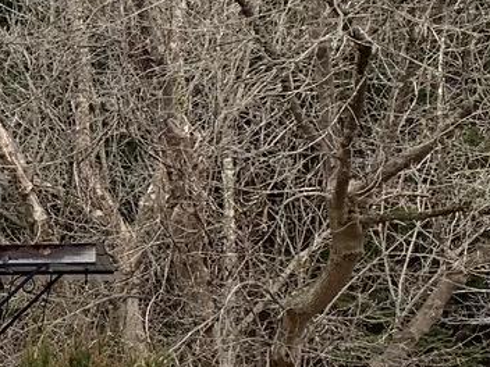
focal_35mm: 149
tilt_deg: +2.4
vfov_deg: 9.9
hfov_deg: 11.2
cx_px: -672
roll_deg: -0.7
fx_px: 2109
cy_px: 278
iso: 25
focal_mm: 4.25
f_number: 1.8
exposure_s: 1/135
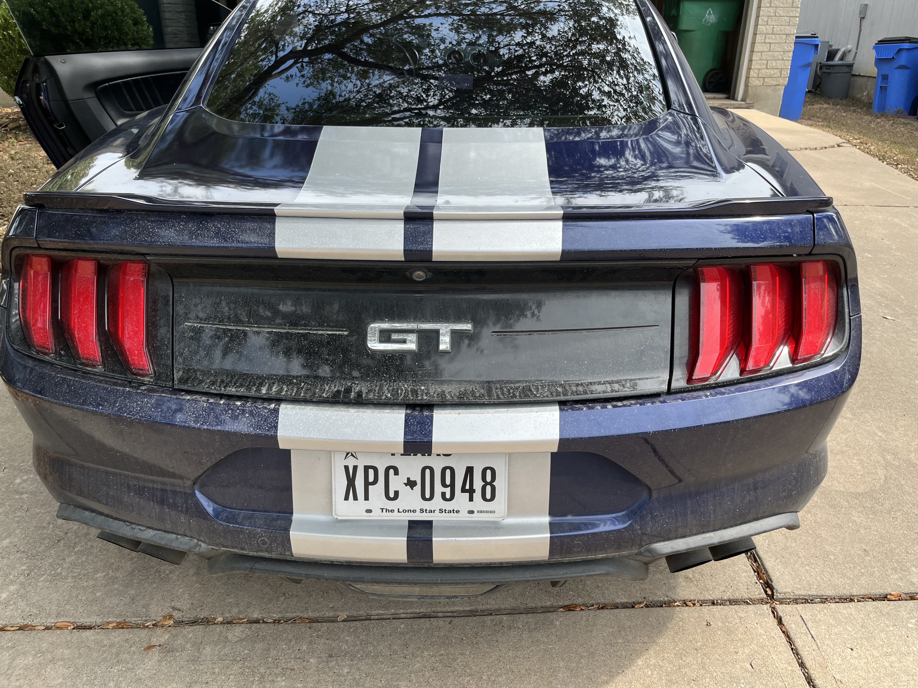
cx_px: 459
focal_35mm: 26
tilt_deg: -22.8
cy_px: 344
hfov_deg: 67.3
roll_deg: +1.0
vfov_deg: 53.1
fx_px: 690
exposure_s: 1/951
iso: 50
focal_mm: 5.1
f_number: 1.6
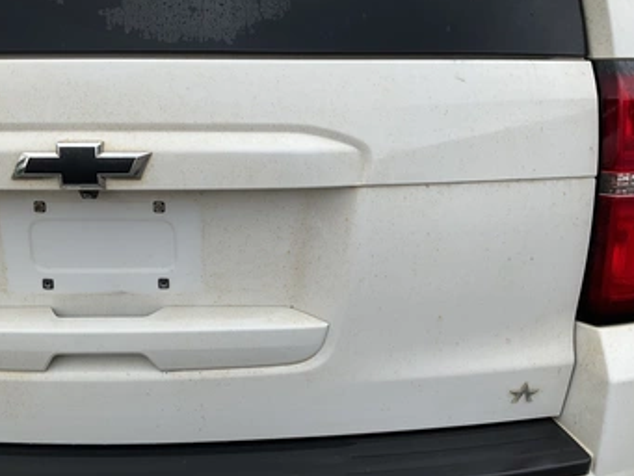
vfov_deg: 41.8
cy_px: 258
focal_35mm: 34
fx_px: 623
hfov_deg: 53.9
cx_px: 305
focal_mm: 3
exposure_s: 1/613
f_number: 1.8
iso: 25
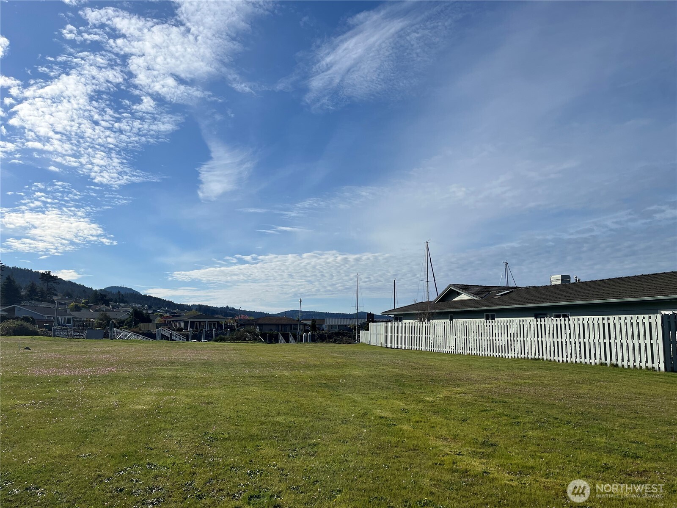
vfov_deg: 53.1
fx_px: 508
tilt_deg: +8.8
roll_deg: -0.2
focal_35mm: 26
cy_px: 254
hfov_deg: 67.3
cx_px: 338
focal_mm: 5.1
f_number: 1.6
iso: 50
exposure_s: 1/8403
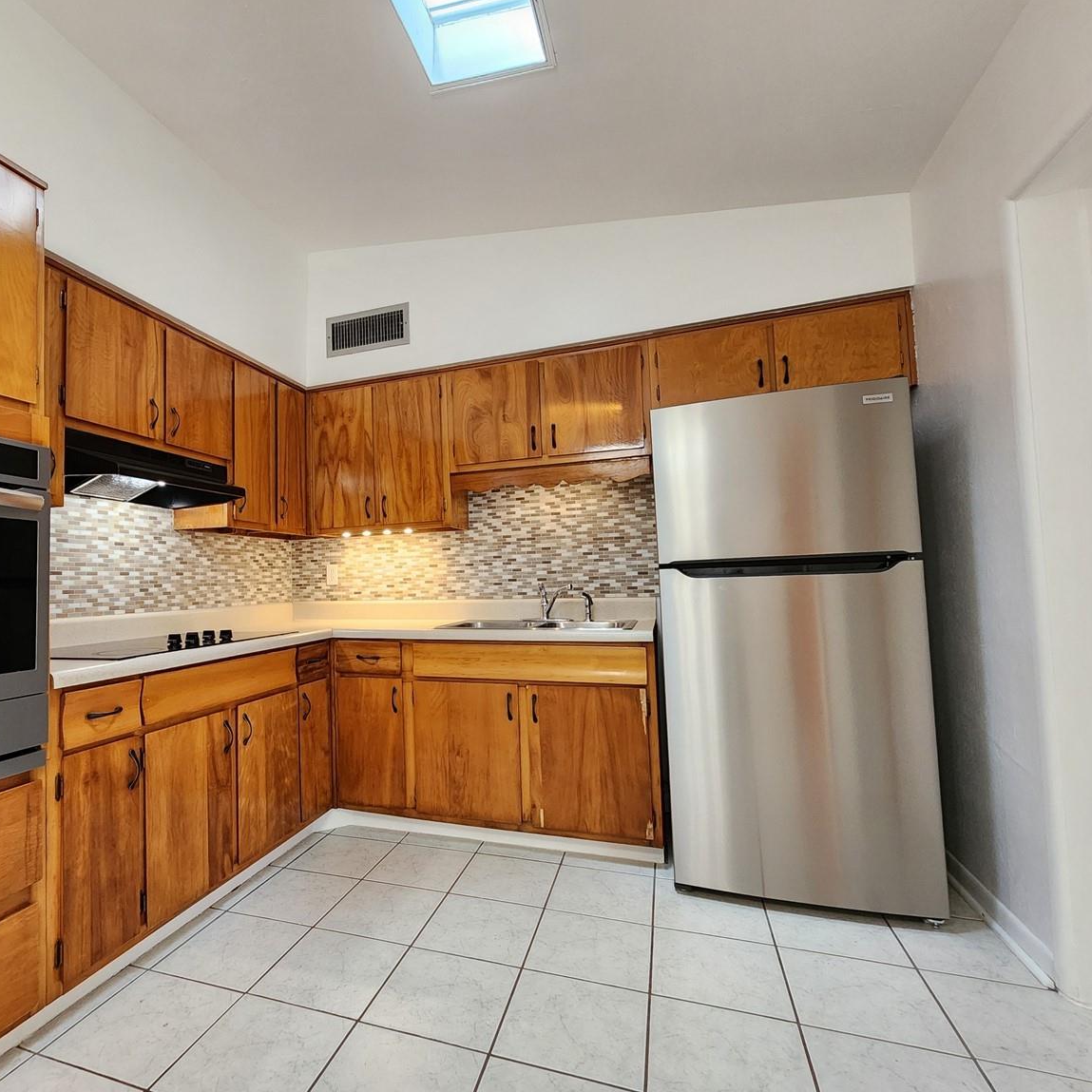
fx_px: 571
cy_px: 552
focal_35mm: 16
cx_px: 432
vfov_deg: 87.4
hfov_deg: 86.2
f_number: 2.2
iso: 400
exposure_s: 1/60
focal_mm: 2.2
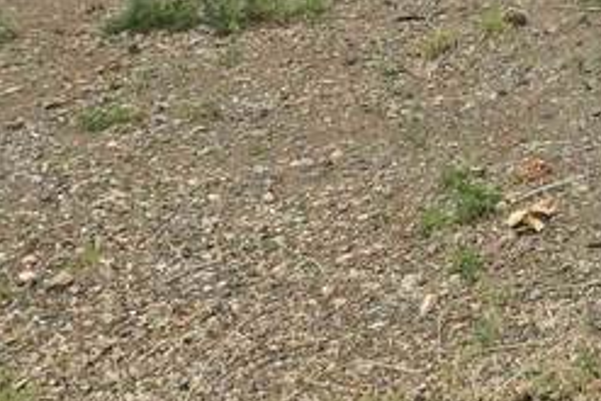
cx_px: 1124
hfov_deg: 14.3
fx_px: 2071
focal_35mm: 124
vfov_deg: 10.2
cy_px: -399
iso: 25
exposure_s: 1/1533
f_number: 1.8
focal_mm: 5.4
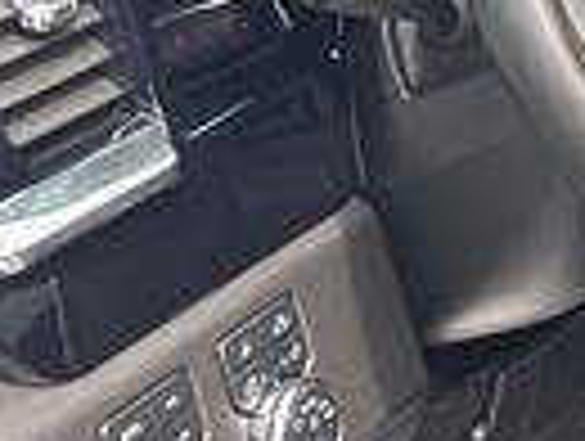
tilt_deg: -18.7
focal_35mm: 118
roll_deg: -1.5
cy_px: -40
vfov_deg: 12.4
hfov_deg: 14.0
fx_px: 1998
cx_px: 1184
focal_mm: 6.86
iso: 80
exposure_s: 1/262
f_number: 1.78
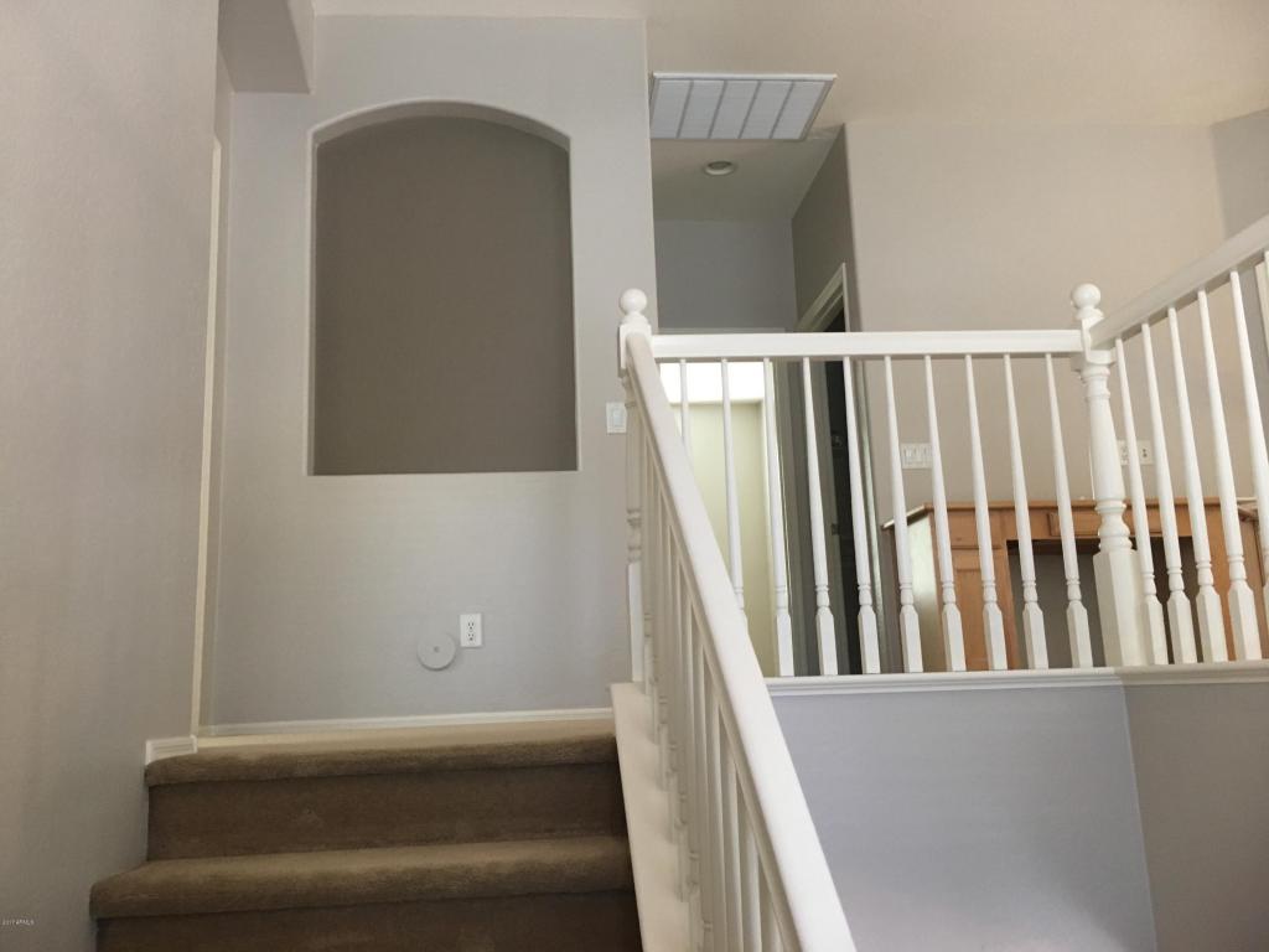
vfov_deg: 48.2
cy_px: 476
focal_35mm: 29
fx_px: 1063
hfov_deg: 61.7
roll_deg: +2.3
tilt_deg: +10.1
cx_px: 634
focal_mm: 4.15
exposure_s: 1/30
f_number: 2.2
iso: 125
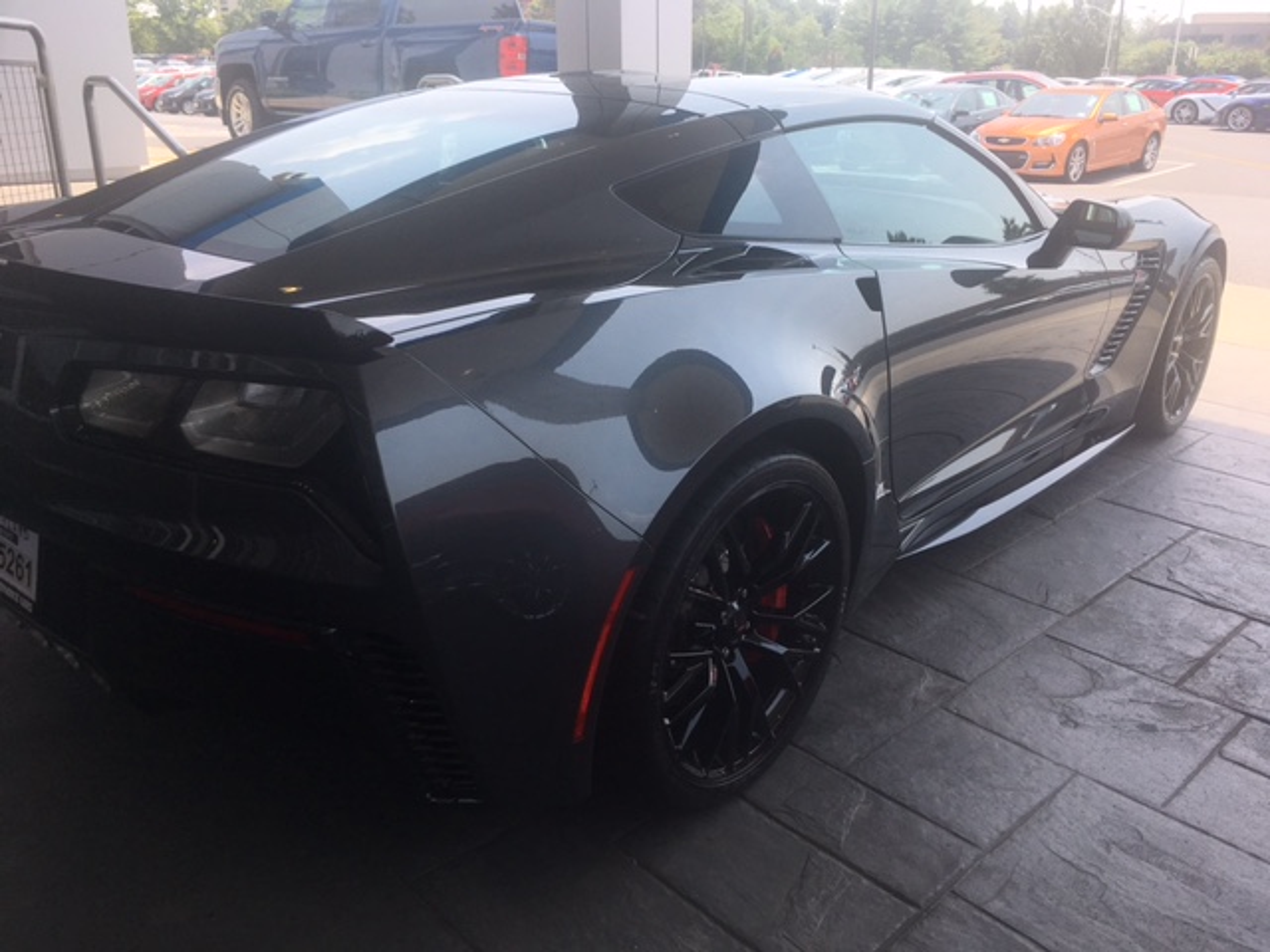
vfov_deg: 48.2
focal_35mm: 29
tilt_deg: -19.5
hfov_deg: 61.7
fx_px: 1064
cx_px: 635
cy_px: 476
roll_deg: +0.4
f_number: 2.2
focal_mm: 4.15
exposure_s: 1/916
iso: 25
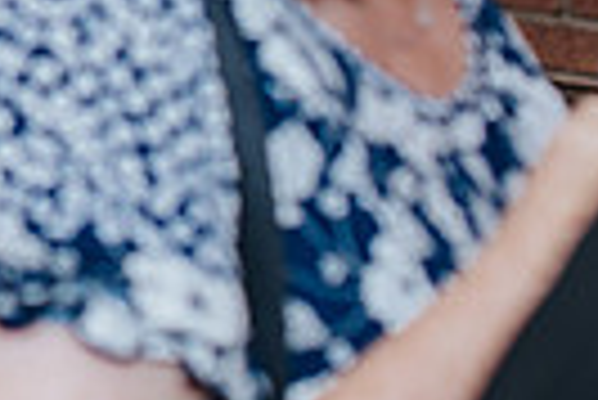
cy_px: -335
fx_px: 3758
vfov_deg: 6.0
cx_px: -589
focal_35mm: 226
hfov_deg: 8.6
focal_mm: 50
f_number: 3.2
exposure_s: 1/200
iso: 800
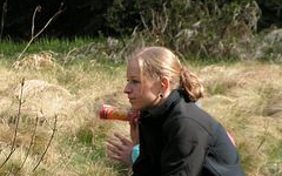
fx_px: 2429
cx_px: 40
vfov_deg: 4.2
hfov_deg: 6.6
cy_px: 127
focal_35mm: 316
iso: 50
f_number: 3.4
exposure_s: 1/320
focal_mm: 26.5
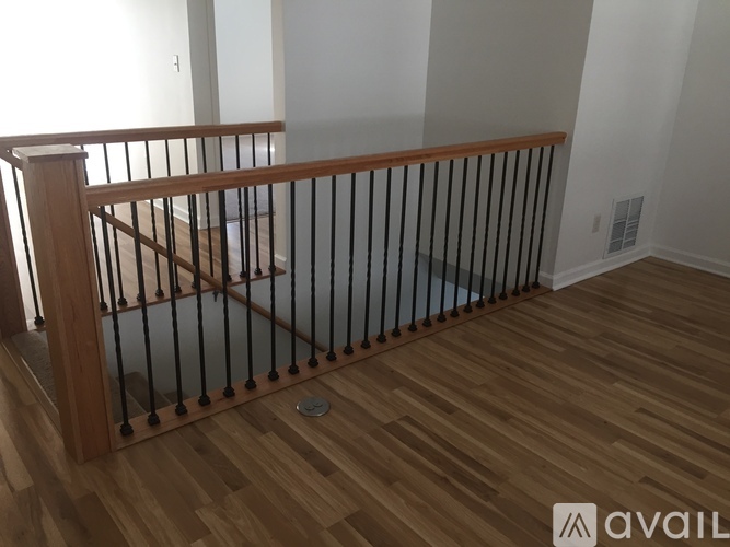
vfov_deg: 48.2
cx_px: 365
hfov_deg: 61.7
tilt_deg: -20.9
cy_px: 274
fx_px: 611
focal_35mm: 29
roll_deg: -1.0
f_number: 2.2
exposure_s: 1/30
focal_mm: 4.15
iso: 40
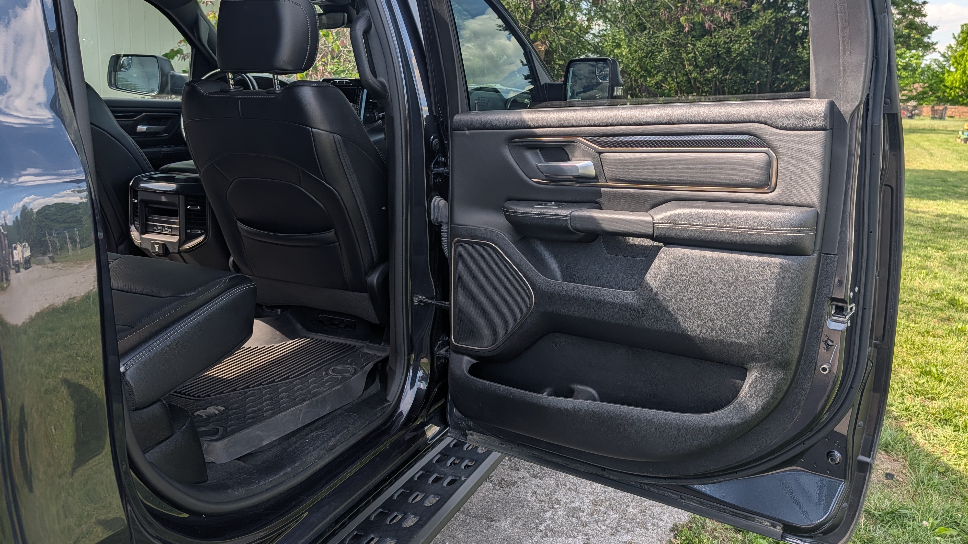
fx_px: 693
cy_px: 185
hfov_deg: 69.8
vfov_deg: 42.4
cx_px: 498
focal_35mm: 27
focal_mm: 6.9
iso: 18
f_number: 1.68
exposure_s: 1/387
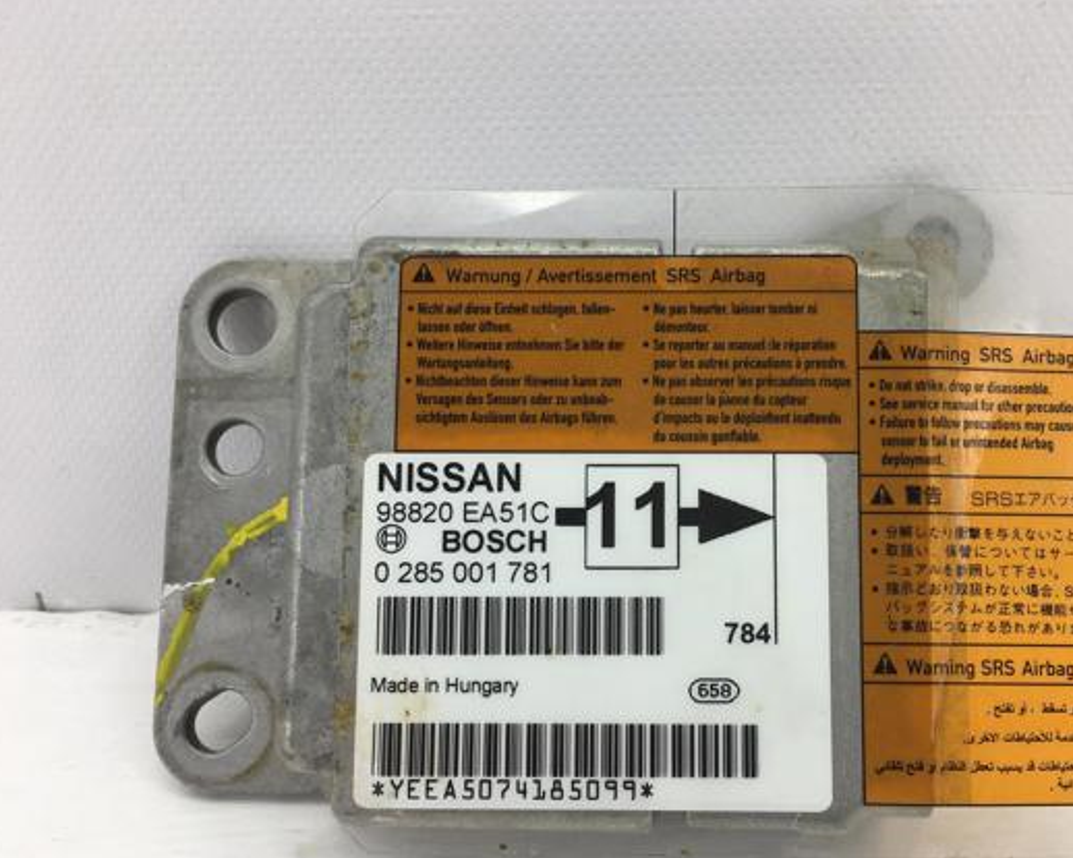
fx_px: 1111
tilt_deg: -26.0
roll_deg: +0.8
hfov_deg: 51.2
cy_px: 479
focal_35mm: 35
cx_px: 648
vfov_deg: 42.1
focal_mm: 4.15
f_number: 2.2
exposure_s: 1/150
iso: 25
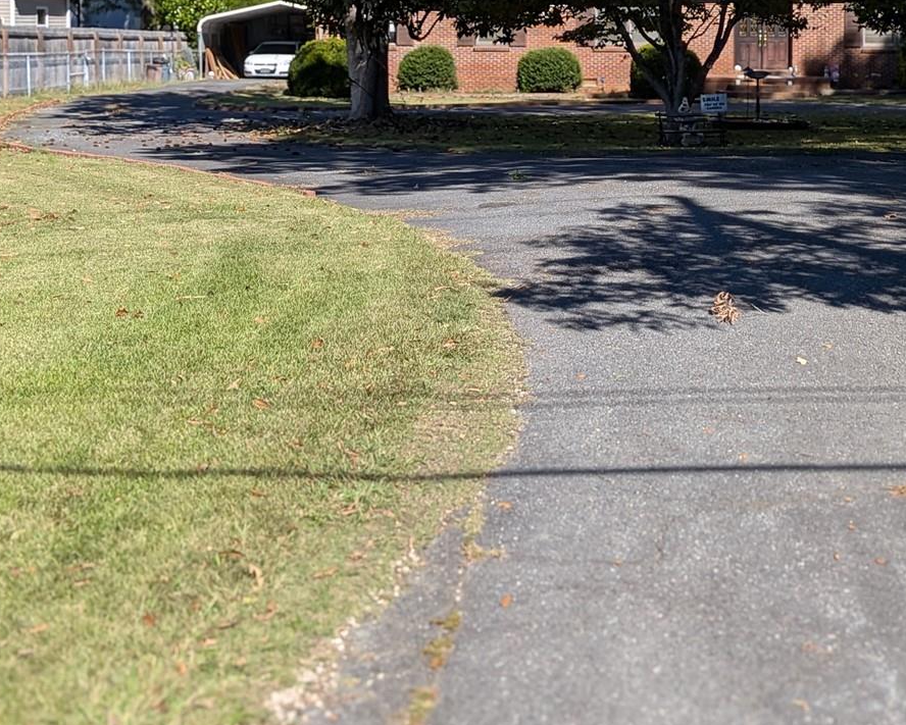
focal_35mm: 54
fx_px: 1448
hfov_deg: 34.3
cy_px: 143
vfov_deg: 27.5
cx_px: 621
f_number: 1.7
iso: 32
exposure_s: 1/1479
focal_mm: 4.53
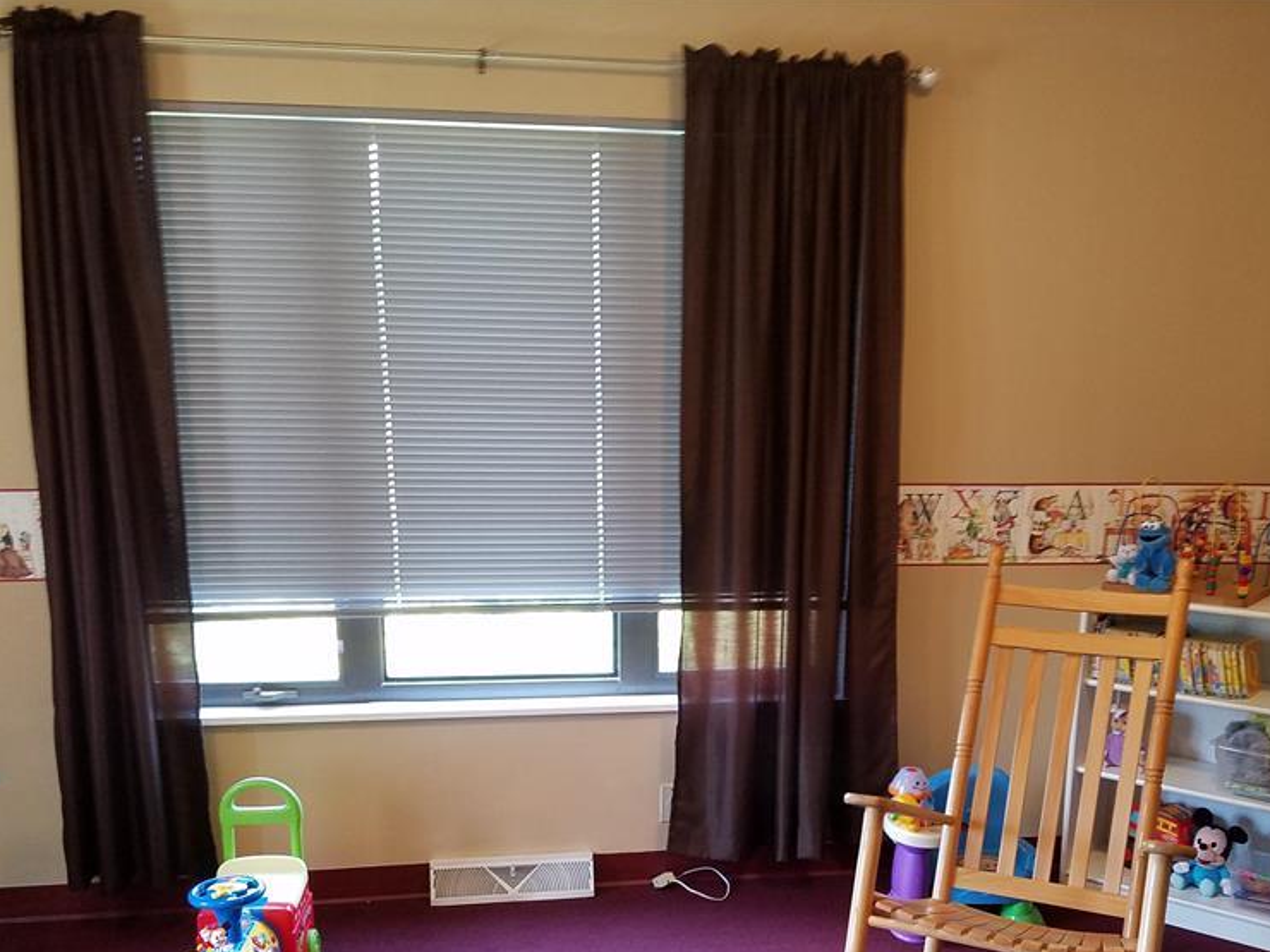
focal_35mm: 36
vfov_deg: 39.1
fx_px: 1321
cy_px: 654
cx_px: 712
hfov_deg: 51.2
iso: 200
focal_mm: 4.2
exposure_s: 1/40
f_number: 1.7
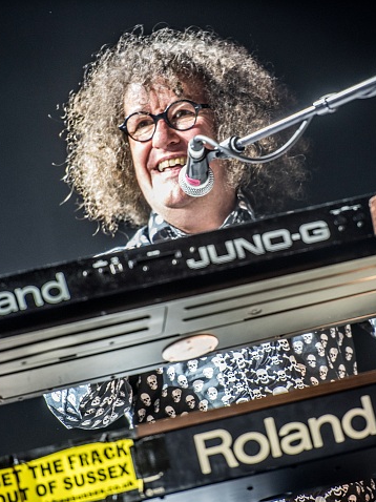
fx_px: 4204
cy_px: 252
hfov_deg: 5.1
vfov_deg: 6.8
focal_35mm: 290
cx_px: 245
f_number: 2.8
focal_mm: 200
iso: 640
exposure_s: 1/100
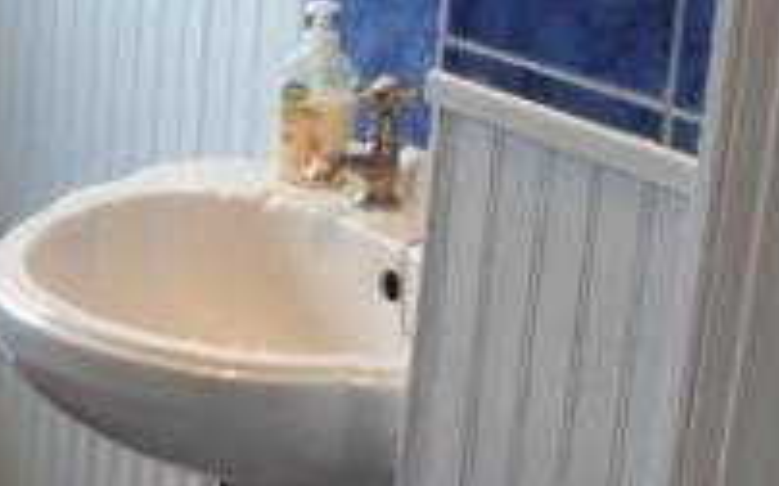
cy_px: 438
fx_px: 2270
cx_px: -152
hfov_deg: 18.5
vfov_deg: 12.1
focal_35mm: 107
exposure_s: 1/30
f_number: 2.8
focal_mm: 7.4
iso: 200
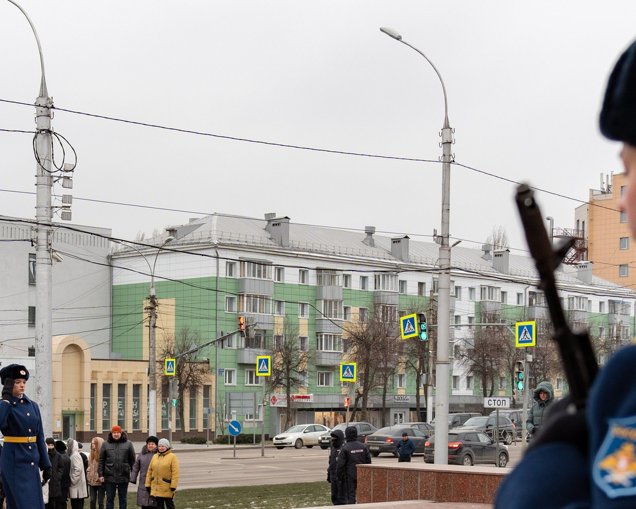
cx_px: 170
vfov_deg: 22.0
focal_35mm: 68
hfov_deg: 27.6
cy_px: 442
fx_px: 1280
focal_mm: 28
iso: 500
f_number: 3.5
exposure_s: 1/200
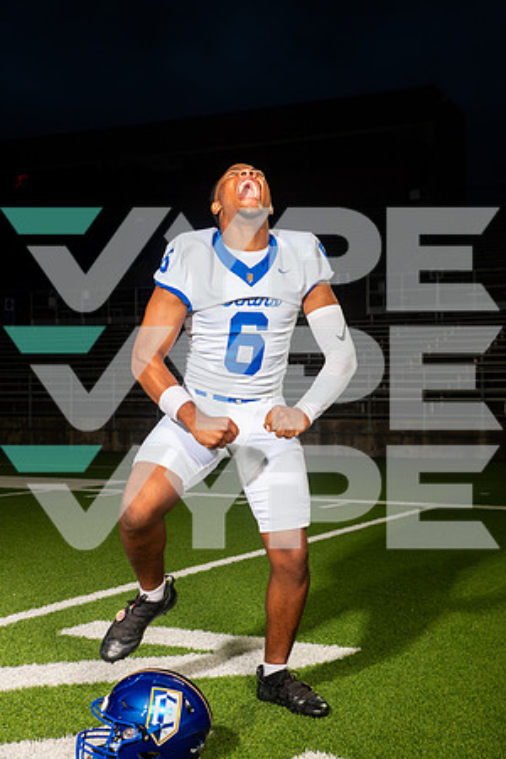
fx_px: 1096
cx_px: 253
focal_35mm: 52
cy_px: 380
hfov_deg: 26.0
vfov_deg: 38.2
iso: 800
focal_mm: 52
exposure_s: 1/320
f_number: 7.1
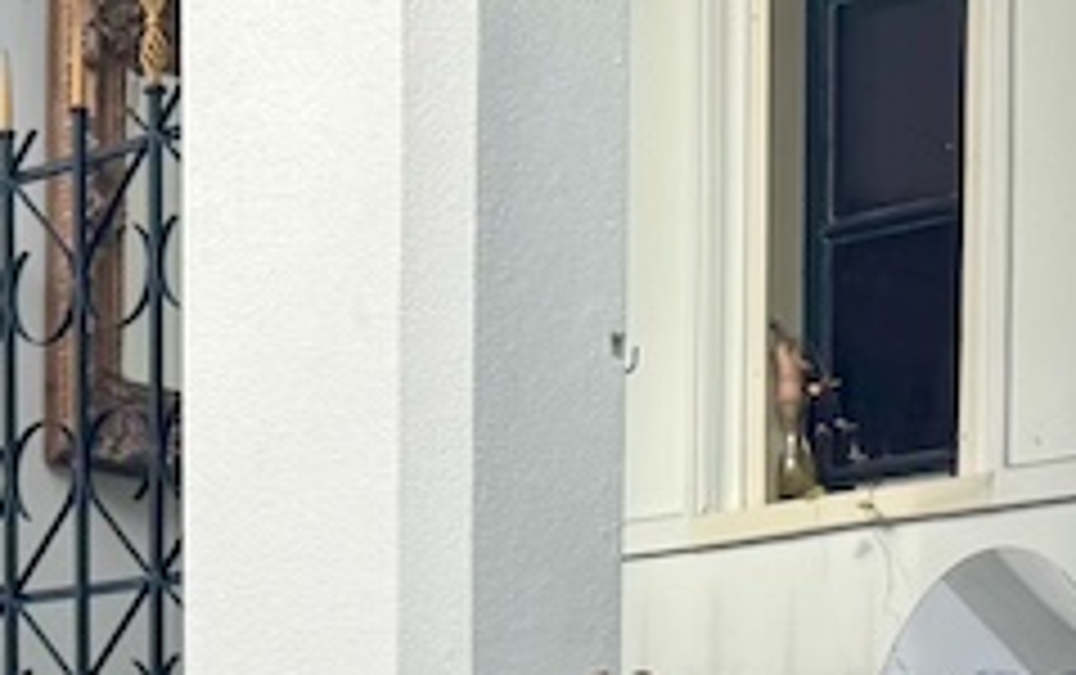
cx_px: 189
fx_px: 2496
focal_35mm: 85
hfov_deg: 23.9
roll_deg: -0.9
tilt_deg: -4.7
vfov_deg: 14.4
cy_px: 1008
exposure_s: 1/1721
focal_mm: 6.76
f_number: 1.78
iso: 80
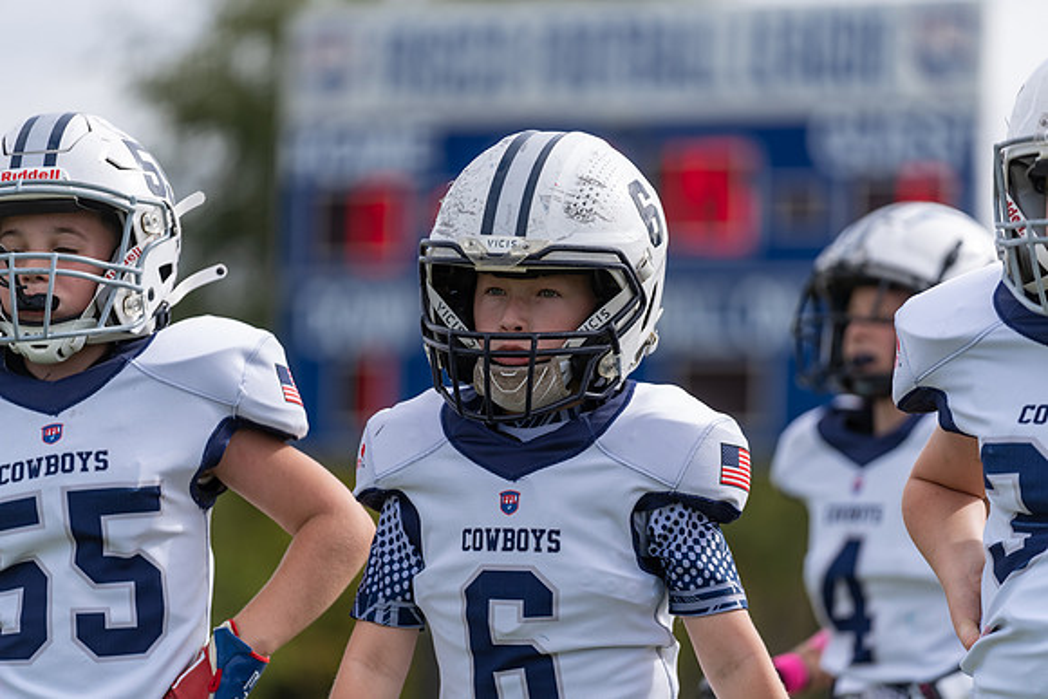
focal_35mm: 176
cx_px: 524
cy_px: 350
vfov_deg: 7.8
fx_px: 5125
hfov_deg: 11.7
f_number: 2.8
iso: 125
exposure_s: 1/1600
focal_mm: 176
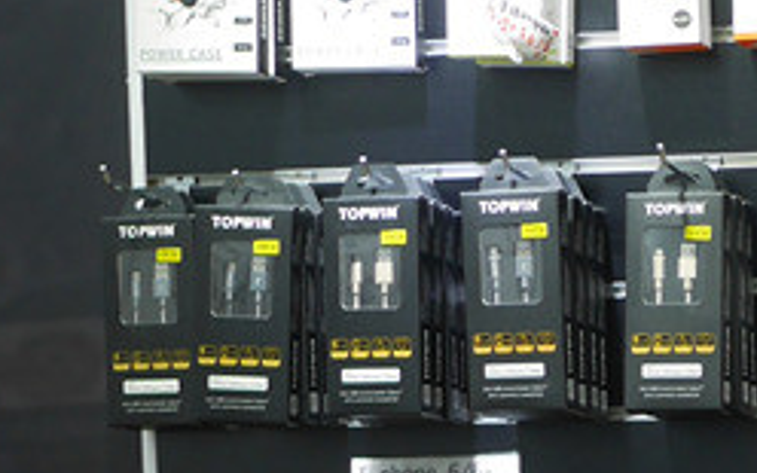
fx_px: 2641
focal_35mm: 128
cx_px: 1020
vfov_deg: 9.9
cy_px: 696
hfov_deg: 15.4
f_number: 1.7
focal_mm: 15
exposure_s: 1/80
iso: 200
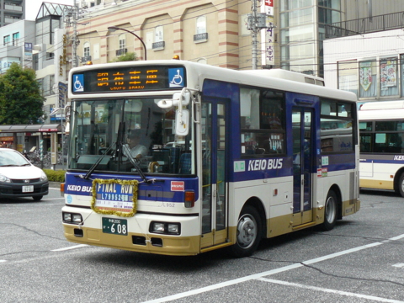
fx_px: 665
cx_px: 202
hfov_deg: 33.8
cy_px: 152
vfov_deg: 25.7
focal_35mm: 57
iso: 200
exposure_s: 1/400
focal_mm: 6.4
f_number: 2.8
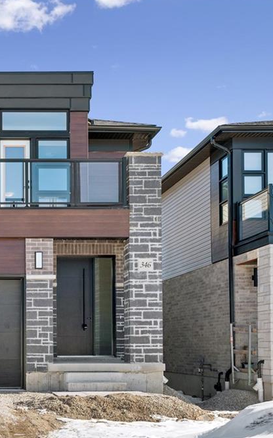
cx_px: -28
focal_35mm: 47
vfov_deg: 42.7
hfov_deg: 25.4
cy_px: 220
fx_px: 560
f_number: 16
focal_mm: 30
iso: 200
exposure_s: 1/125
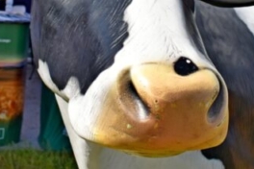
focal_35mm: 80
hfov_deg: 25.4
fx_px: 564
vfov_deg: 16.7
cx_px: 140
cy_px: -5
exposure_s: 1/2000
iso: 320
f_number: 8
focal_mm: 22
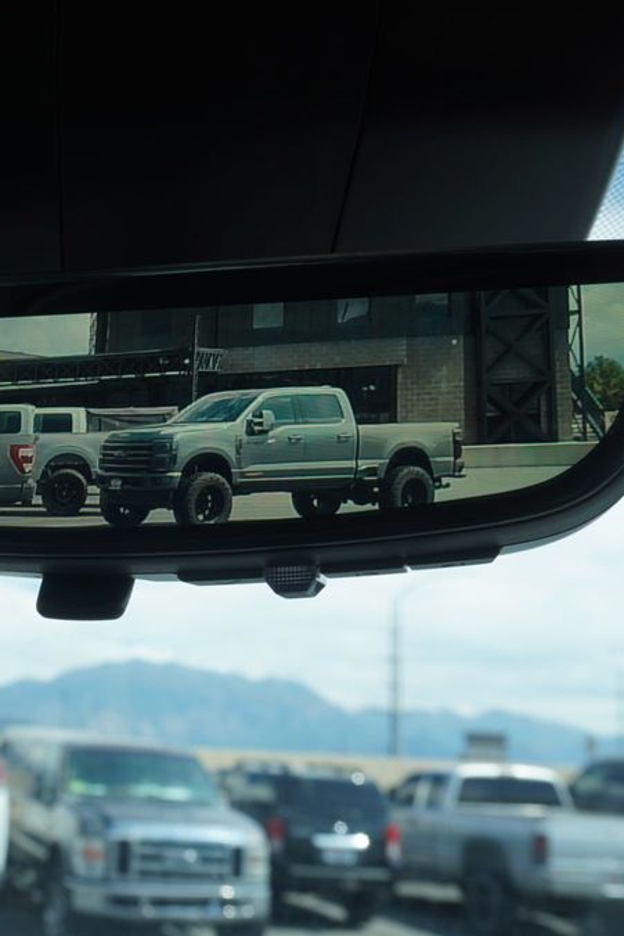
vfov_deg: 41.3
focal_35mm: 48
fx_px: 1241
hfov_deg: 27.3
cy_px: 464
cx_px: 77
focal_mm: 21
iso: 100
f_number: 9
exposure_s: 1/125
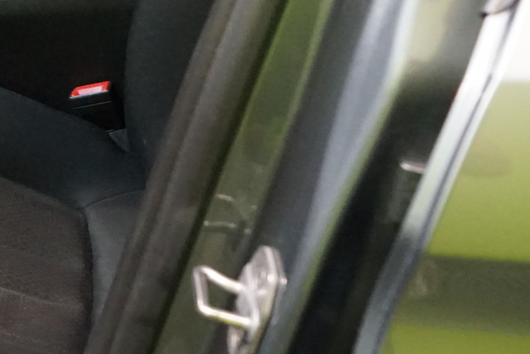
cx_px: -250
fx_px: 1281
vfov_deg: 15.3
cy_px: -44
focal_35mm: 87
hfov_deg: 20.3
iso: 8000
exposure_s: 1/30
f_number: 6.3
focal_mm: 29
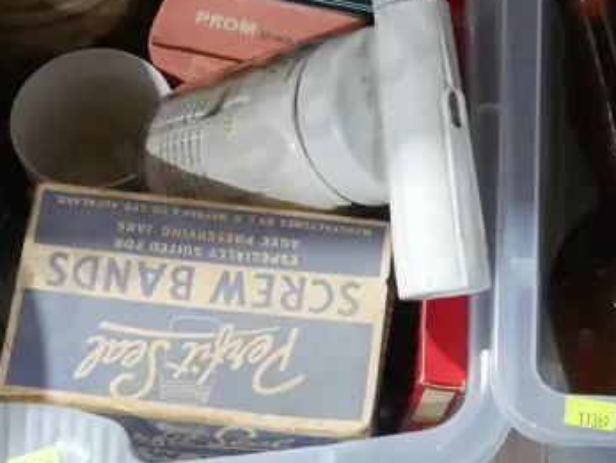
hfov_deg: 17.5
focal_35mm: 112
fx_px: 1995
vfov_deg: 13.1
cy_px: 30
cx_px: 394
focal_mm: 19
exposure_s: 1/40
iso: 3200
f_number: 7.1
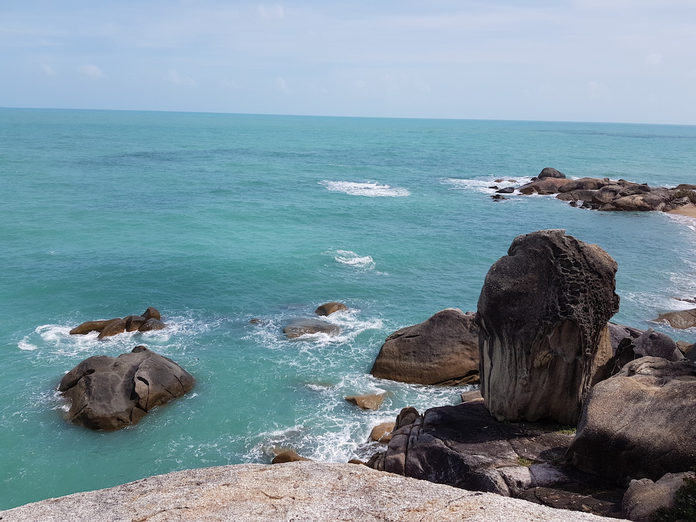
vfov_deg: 53.1
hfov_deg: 67.3
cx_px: 348
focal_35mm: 26
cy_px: 261
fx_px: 523
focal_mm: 4.3
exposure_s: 1/2984
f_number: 1.7
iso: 40
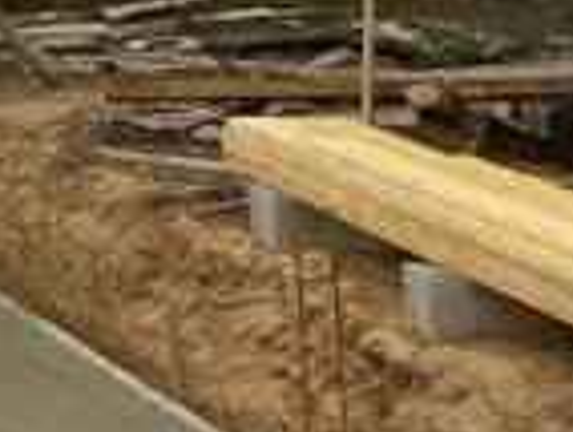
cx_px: -1461
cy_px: -521
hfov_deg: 8.0
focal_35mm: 187
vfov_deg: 7.5
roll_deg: -0.4
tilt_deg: +5.1
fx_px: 3101
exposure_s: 1/219
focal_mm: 4.25
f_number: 1.8
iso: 32
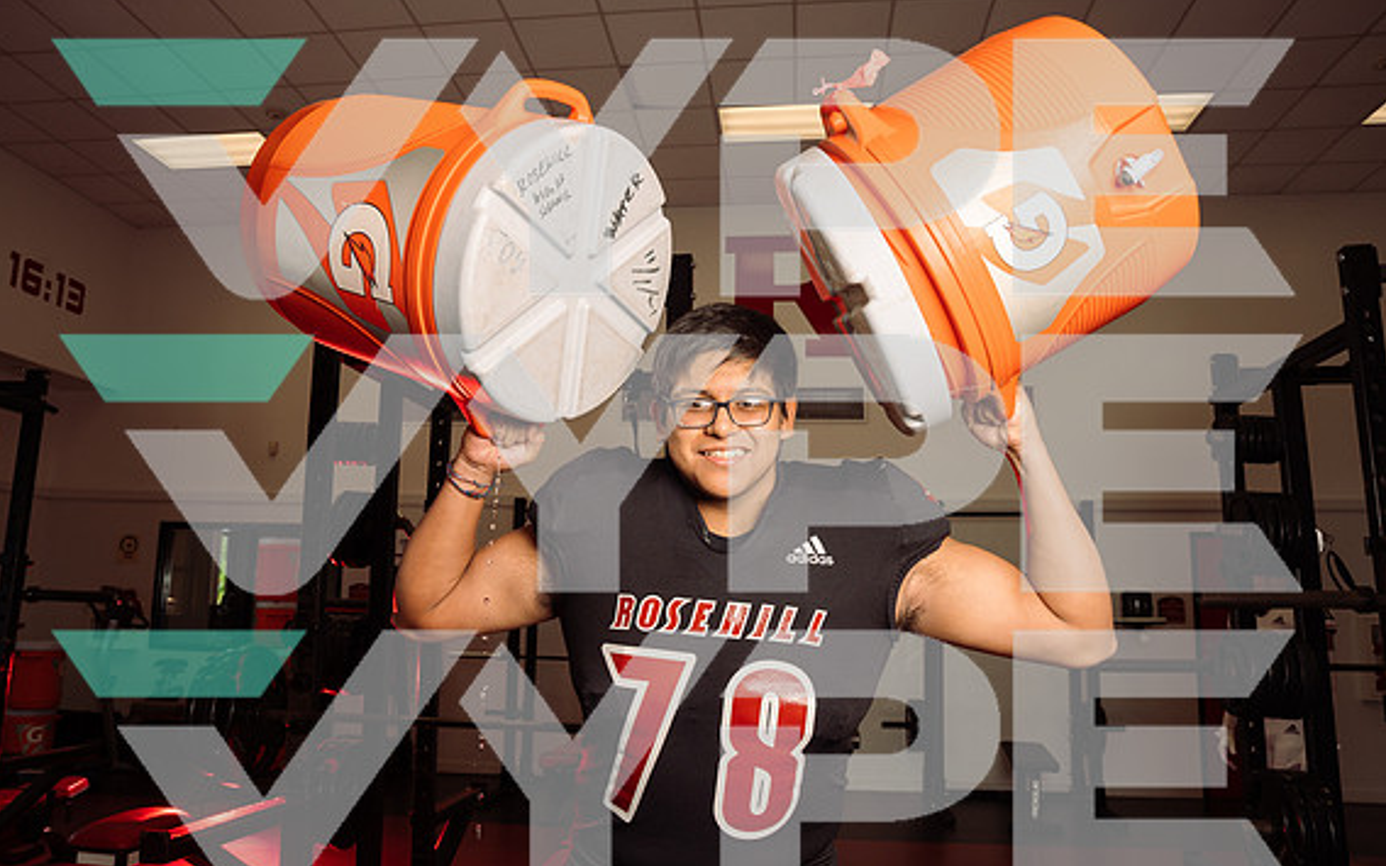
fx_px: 944
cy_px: 465
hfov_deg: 72.5
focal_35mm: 25
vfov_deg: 49.2
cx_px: 681
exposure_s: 1/250
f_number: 6.3
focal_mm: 24
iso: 250
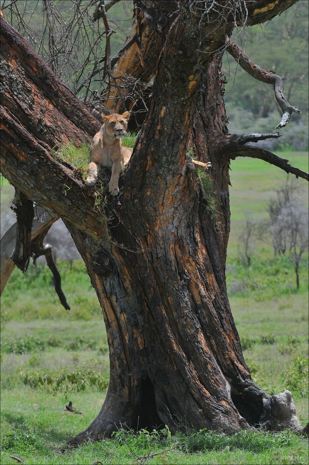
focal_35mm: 360
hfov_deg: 3.8
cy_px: 232
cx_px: 154
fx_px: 4648
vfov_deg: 5.7
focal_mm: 240
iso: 400
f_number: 5.6
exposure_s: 1/1000
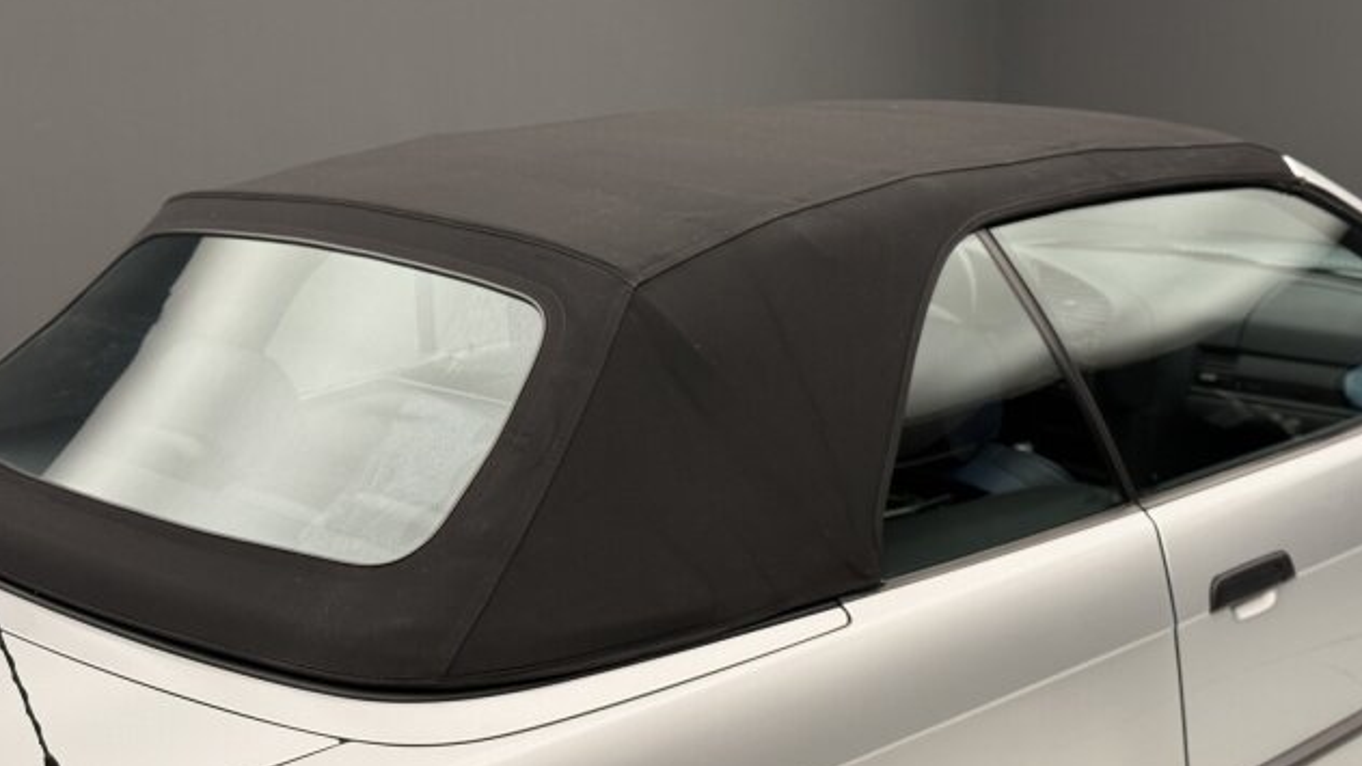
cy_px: 468
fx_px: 1914
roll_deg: +3.7
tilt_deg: -16.4
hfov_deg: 39.2
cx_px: 673
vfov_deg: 22.6
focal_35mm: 53
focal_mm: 6.76
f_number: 1.78
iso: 160
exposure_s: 1/99
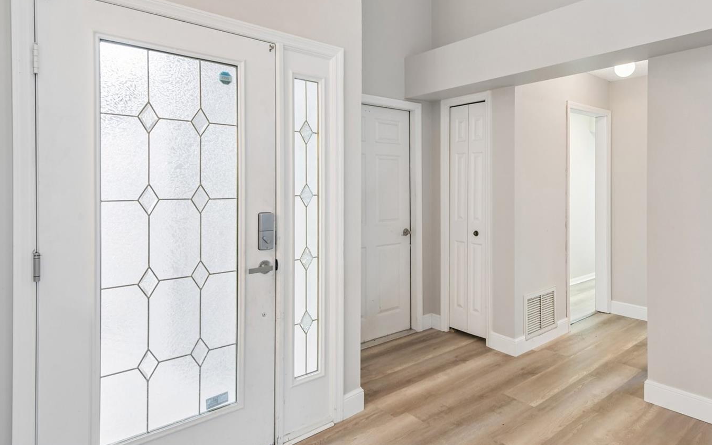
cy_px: 192
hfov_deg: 76.8
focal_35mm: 23
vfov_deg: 52.8
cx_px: 404
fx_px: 446
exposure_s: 1/13
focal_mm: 19
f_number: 8
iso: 400
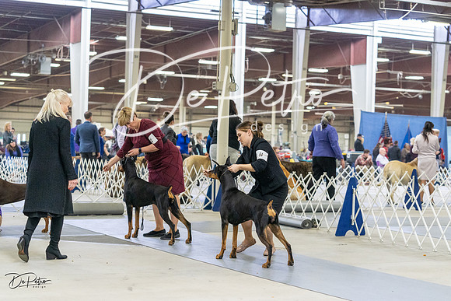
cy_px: 150
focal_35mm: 74
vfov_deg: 18.4
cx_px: 226
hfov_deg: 27.3
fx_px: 927
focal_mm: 74
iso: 6400
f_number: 3.5
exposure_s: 1/320
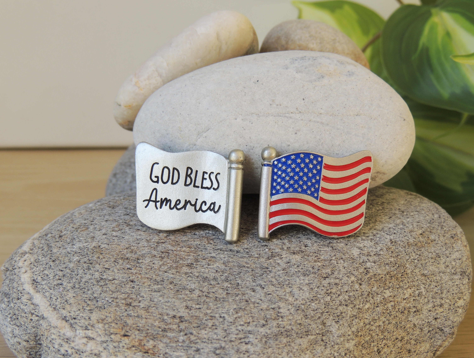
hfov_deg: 40.3
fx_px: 645
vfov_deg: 31.0
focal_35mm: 47
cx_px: 237
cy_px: 179
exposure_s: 1/50
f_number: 3.5
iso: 100
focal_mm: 8.3
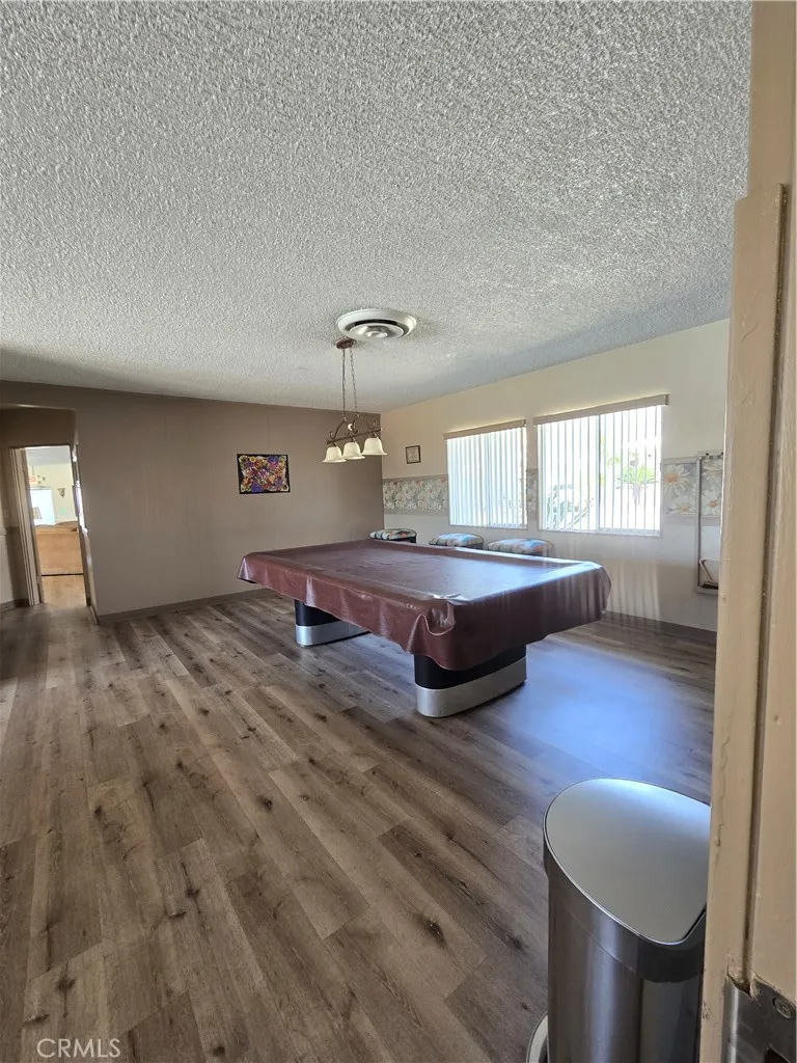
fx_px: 399
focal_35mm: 13
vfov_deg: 106.2
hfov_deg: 89.9
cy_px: 532
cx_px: 398
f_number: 2.2
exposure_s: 1/60
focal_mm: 2.2
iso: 125
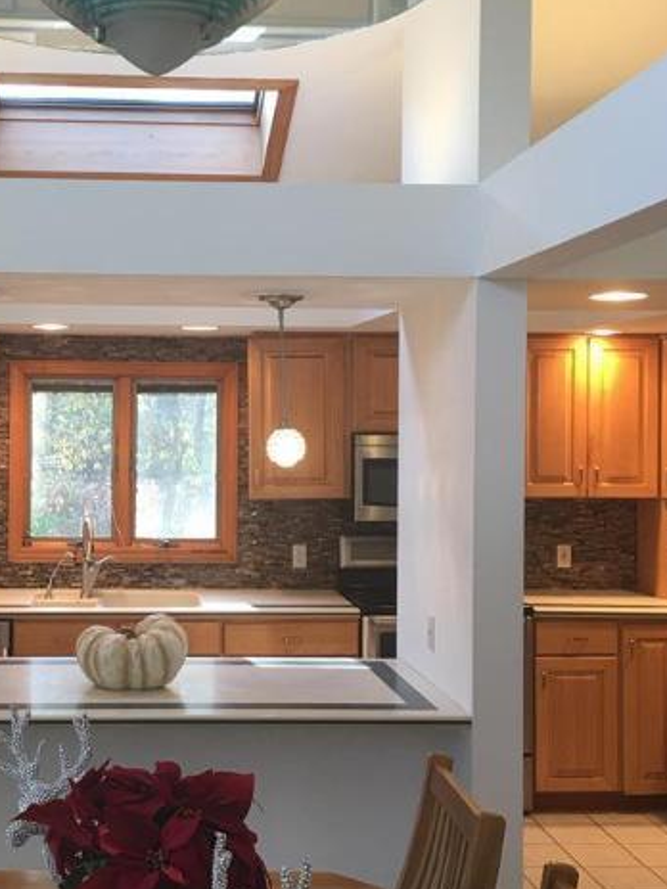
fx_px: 1233
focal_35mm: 48
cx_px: 159
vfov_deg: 39.7
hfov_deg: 29.7
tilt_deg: +1.5
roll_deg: -1.0
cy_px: 439
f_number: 2.2
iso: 25
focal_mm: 4.15
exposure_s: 1/30
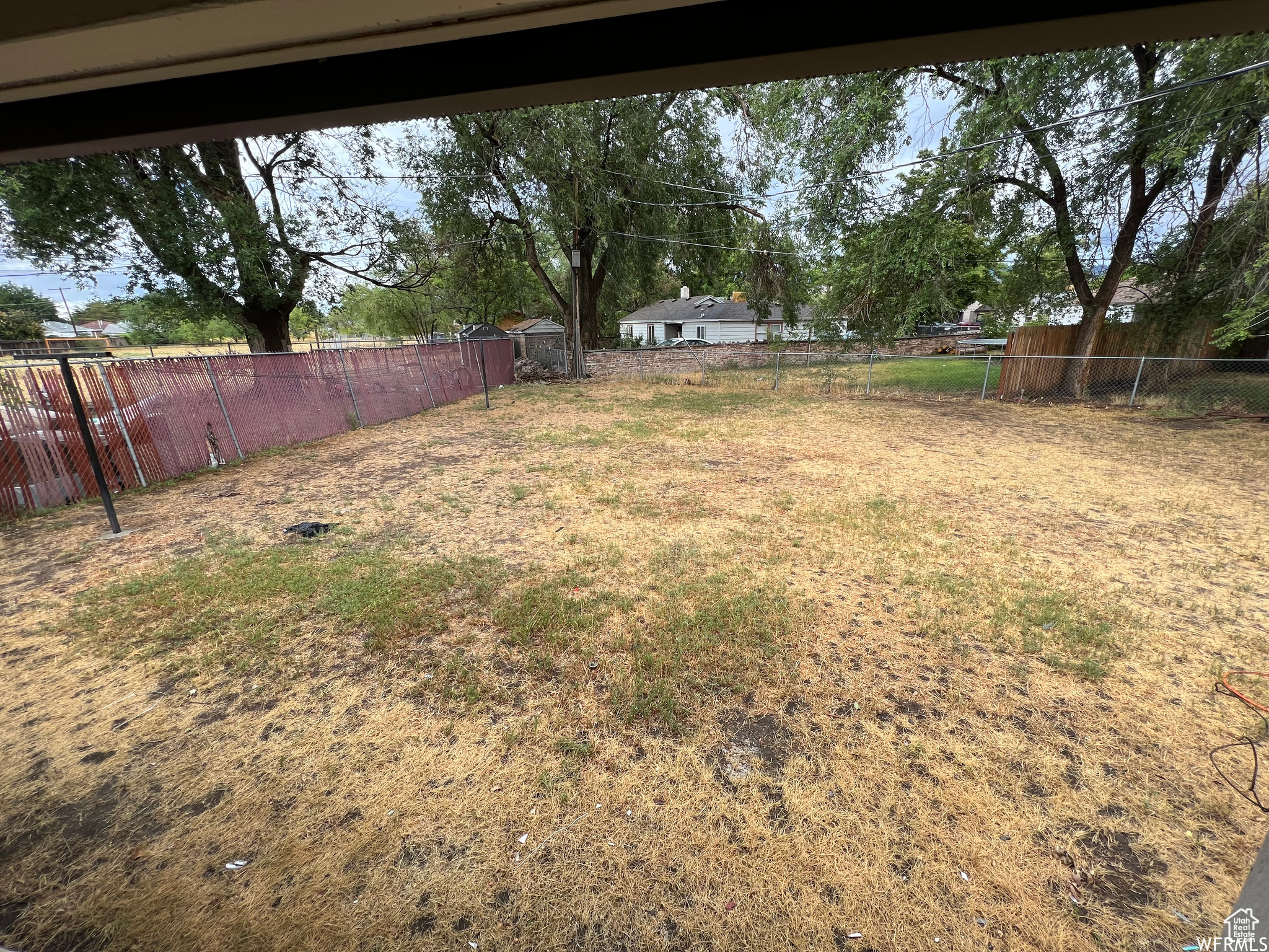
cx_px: 634
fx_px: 477
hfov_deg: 106.2
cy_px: 476
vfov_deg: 89.9
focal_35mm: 13
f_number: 1.8
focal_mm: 1.57
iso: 32
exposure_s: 1/445
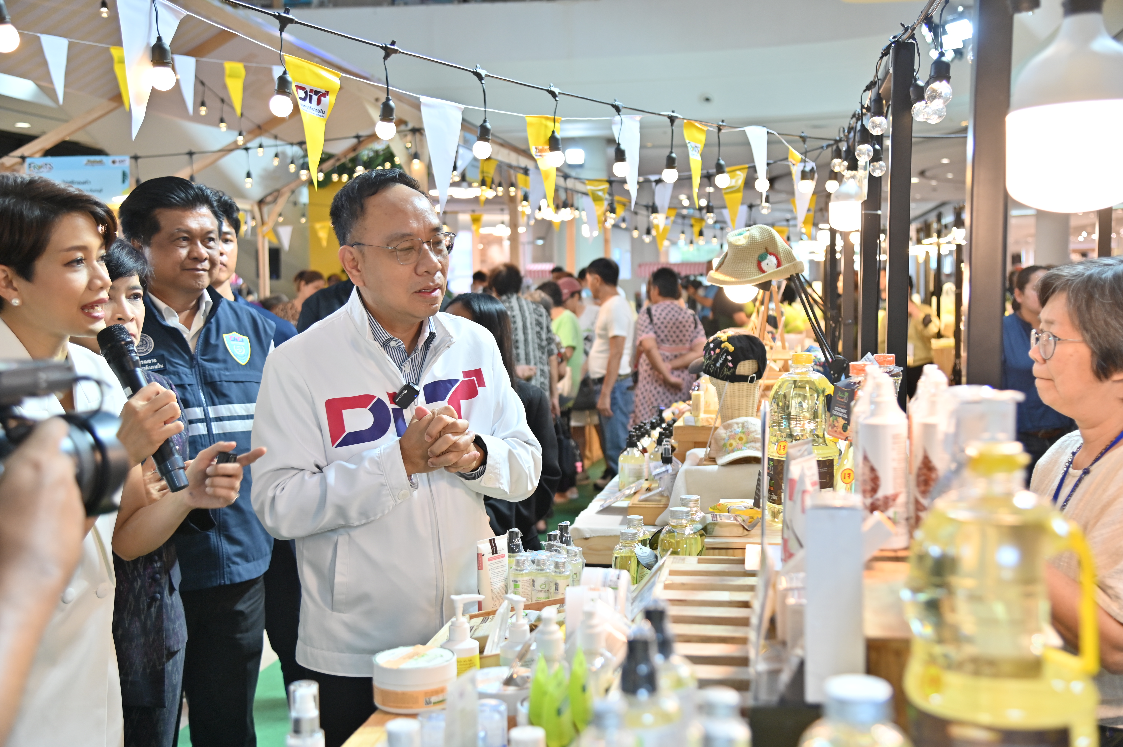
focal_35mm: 44
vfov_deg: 30.5
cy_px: 374
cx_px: 562
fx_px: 1372
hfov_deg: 44.5
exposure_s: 1/125
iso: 450
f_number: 4
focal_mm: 44
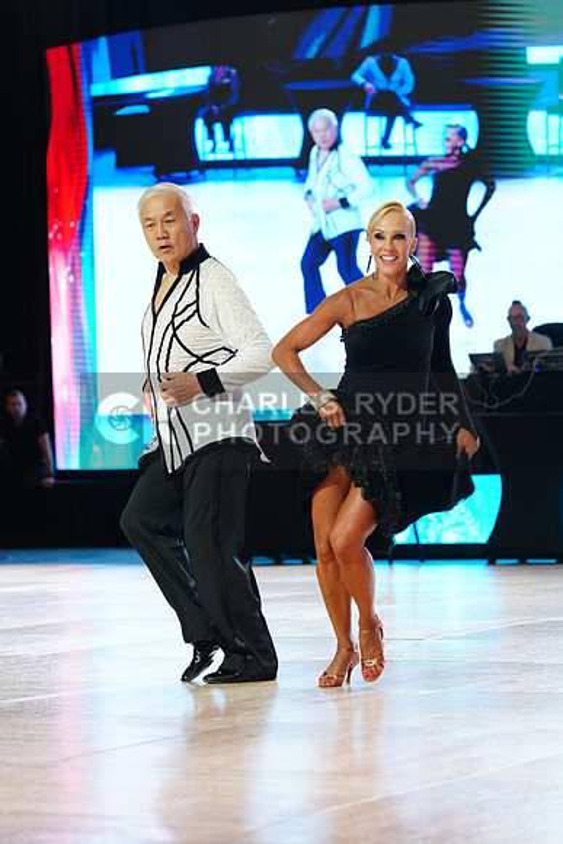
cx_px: 282
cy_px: 422
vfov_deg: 17.1
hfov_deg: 11.4
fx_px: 2813
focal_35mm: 120
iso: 2500
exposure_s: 1/250
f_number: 4
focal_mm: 120
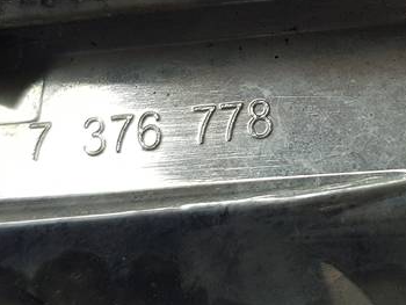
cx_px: 331
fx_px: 892
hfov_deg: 25.2
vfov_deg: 19.2
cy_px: 67
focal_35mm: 76
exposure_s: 1/162
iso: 40
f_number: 1.7
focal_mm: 4.2
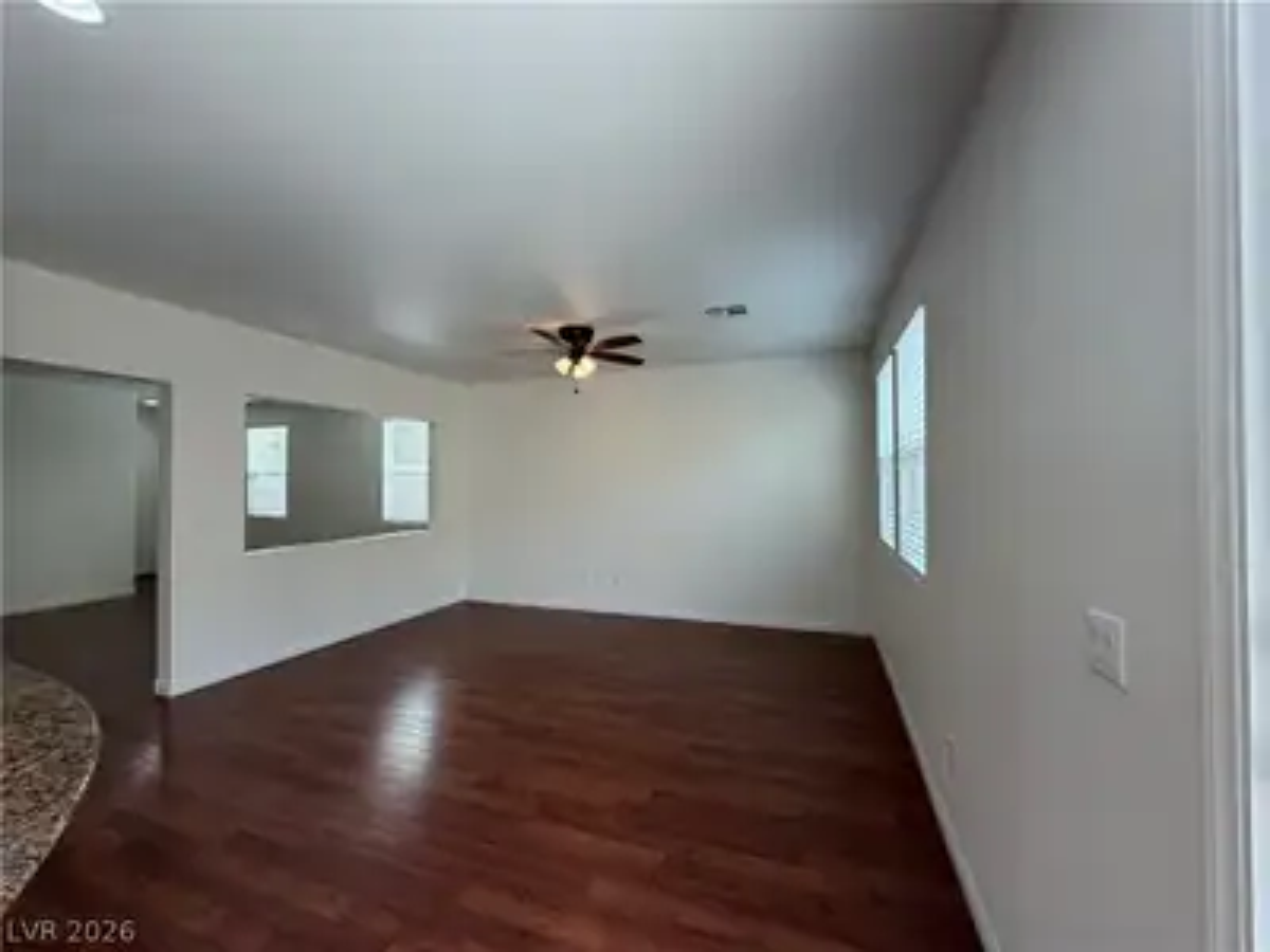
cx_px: 635
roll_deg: +0.2
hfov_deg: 102.1
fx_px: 514
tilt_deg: +0.3
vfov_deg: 85.7
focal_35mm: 14
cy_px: 476
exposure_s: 1/120
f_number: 2.2
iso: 125
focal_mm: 2.22
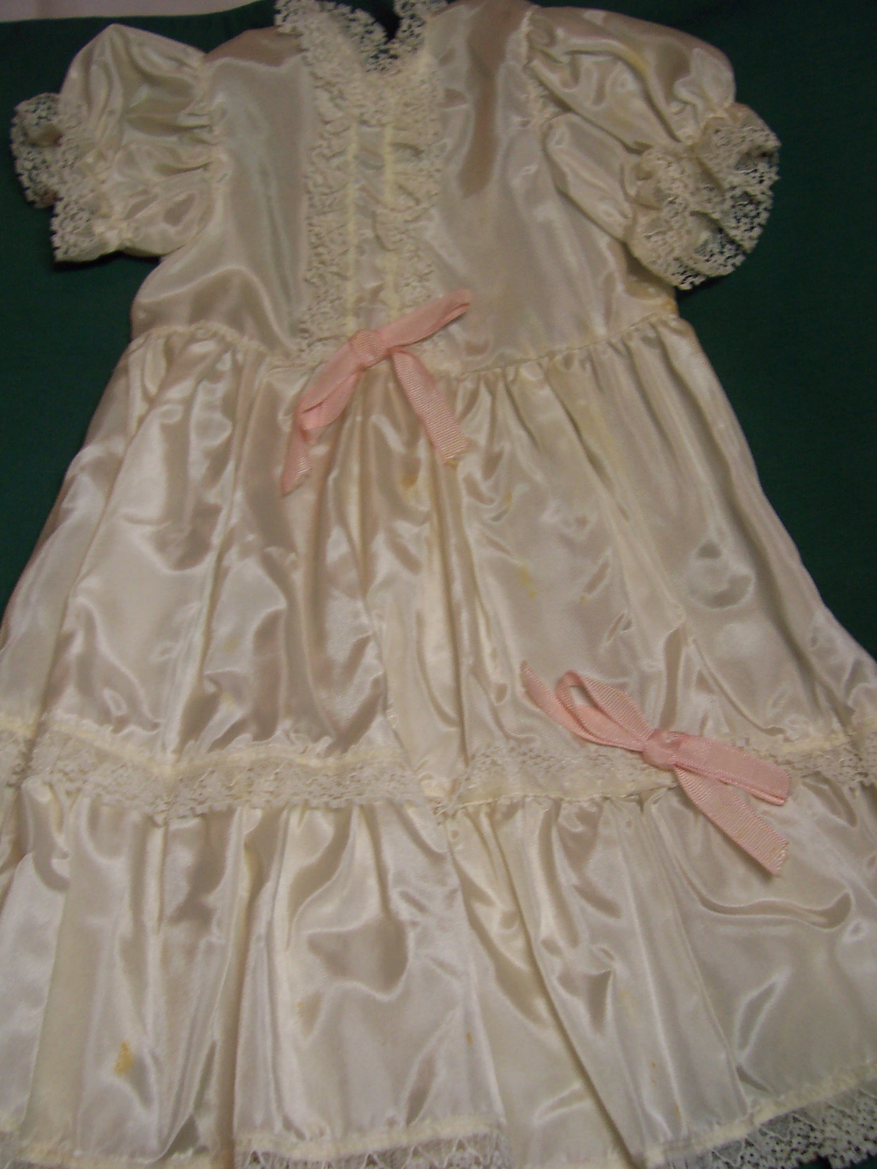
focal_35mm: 37
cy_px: 584
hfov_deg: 38.7
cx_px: 438
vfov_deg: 50.1
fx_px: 1250
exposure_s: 1/45
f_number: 2.8
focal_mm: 5.6
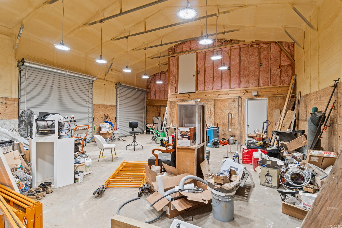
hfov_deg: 90.0
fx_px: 171
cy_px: 114
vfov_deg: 67.4
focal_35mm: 18
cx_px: 171
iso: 250
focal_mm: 12
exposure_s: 1/6
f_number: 9
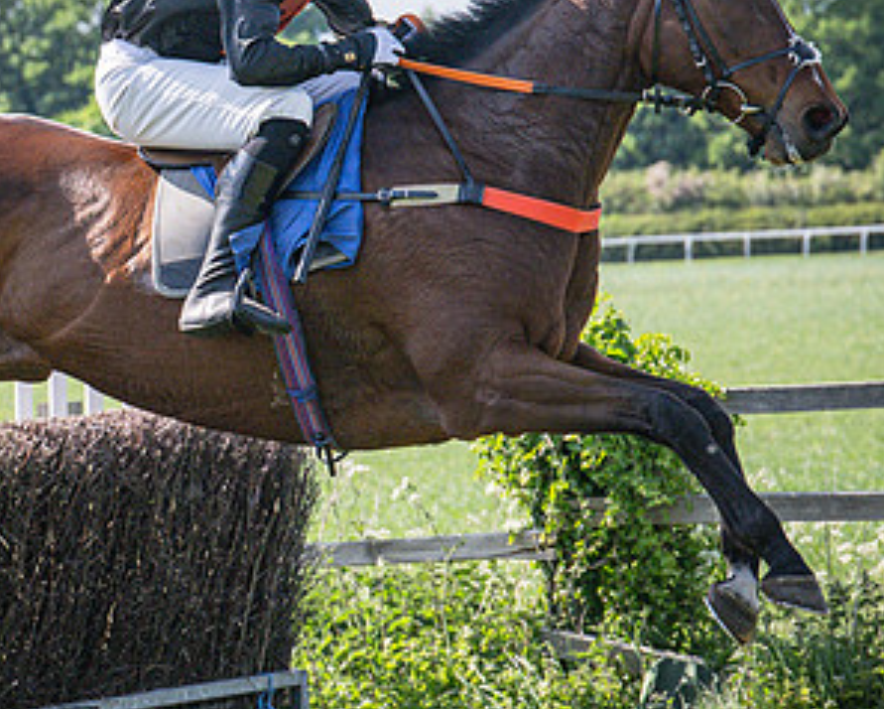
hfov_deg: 7.9
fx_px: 6388
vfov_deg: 6.3
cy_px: 256
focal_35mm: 244
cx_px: 448
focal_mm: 70
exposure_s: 1/3200
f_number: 4
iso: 400
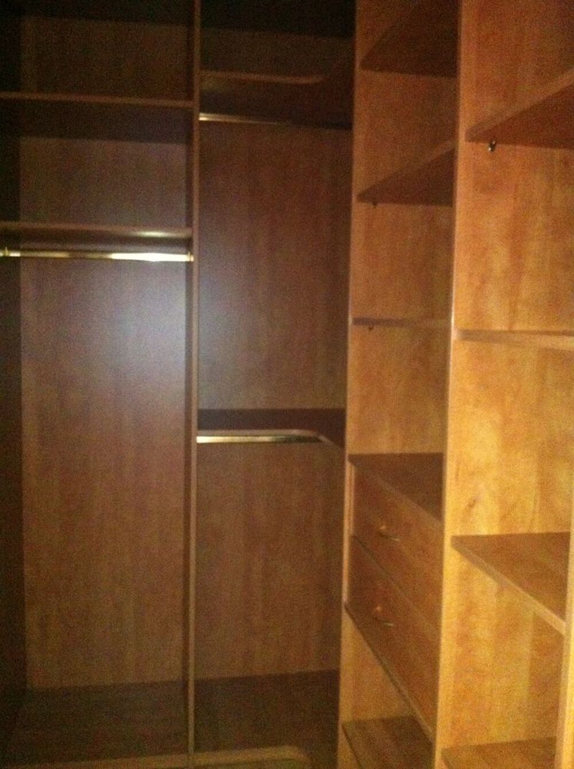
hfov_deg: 40.6
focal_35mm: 35
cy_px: 384
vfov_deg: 52.7
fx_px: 776
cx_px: 287
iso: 1000
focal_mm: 3.85
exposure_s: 1/15
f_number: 2.8
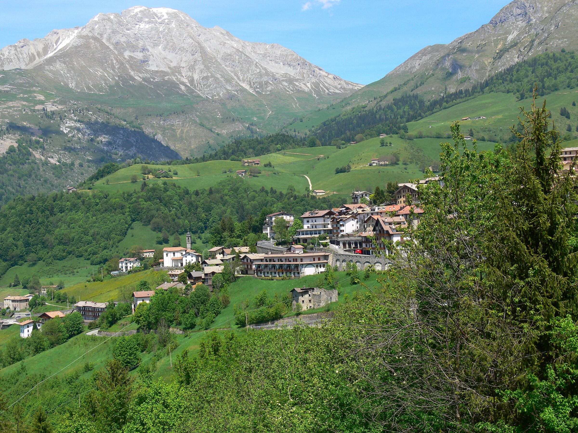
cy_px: 216
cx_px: 289
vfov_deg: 25.2
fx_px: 968
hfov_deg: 33.2
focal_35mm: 58
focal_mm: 12.2
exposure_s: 1/400
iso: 80
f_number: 5
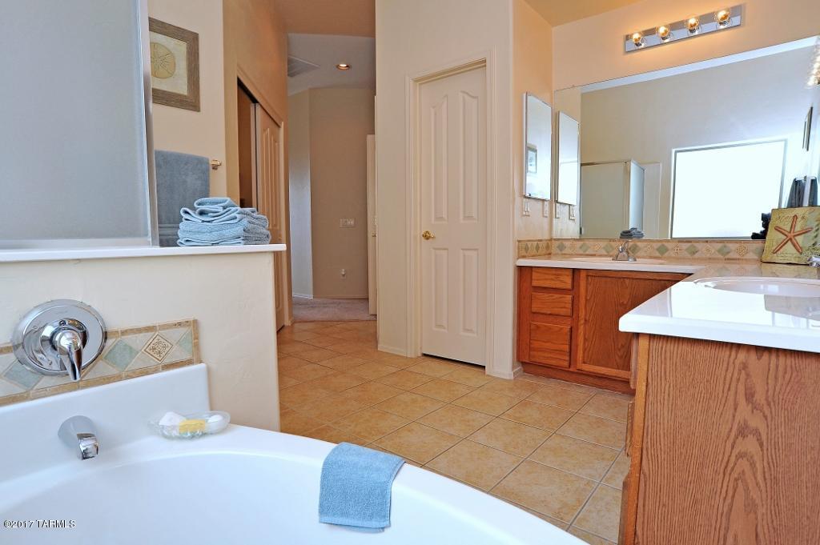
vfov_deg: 67.3
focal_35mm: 18
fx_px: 410
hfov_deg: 90.0
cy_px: 272
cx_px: 410
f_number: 11
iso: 800
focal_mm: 18
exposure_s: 1/50
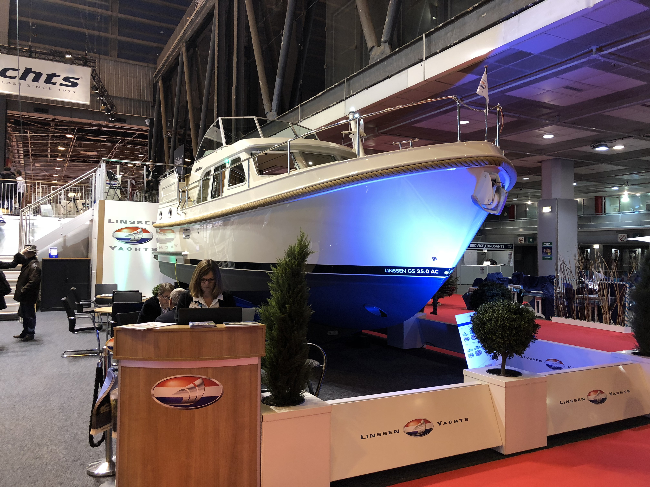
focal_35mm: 28
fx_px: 526
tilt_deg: +2.5
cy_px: 244
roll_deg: -0.1
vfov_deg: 49.7
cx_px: 325
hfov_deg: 63.4
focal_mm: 4
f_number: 1.8
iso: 50
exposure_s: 1/17
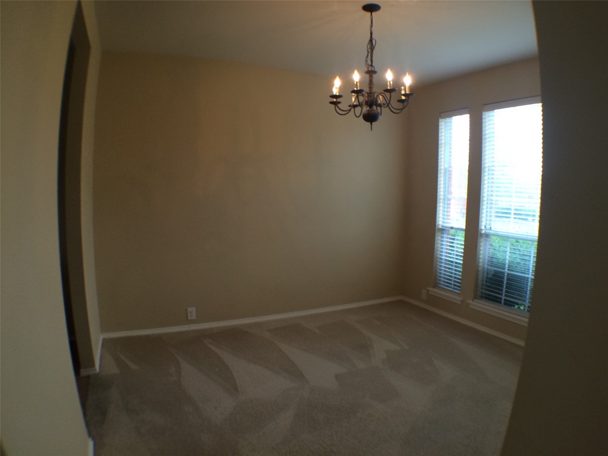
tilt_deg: -3.5
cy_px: 228
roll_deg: -0.7
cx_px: 304
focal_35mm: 29
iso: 40
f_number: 2.2
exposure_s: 1/40
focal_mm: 4.15
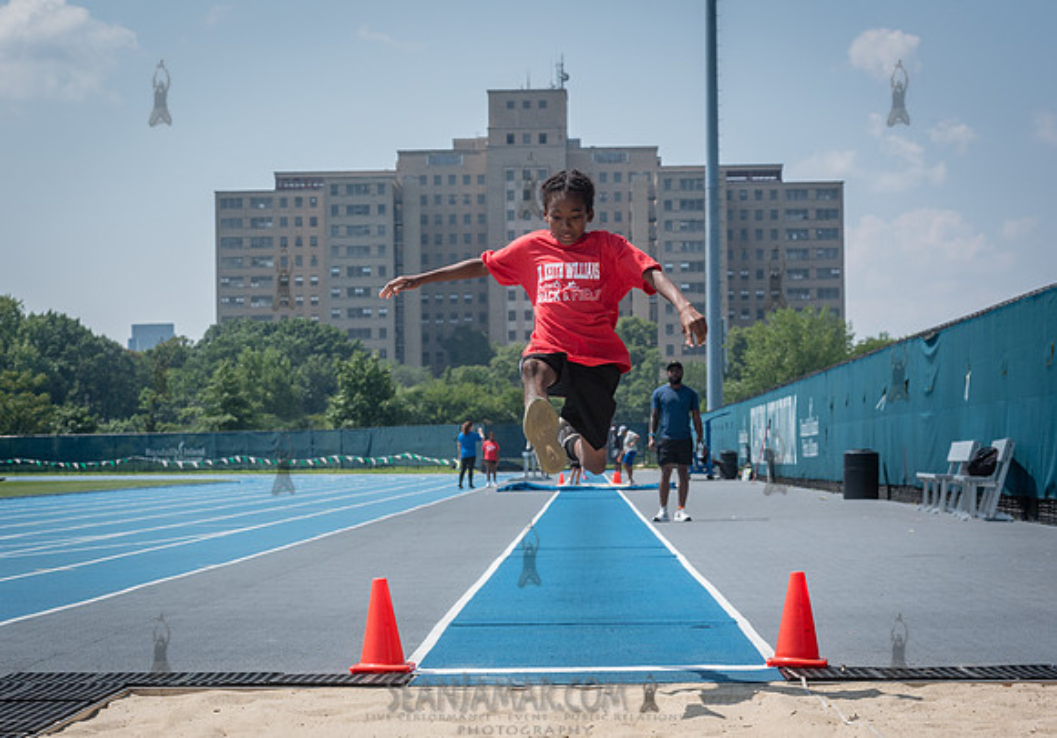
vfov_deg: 15.8
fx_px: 2664
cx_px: 488
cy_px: 397
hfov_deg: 22.4
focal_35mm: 89
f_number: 8
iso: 400
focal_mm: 80
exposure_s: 1/1000
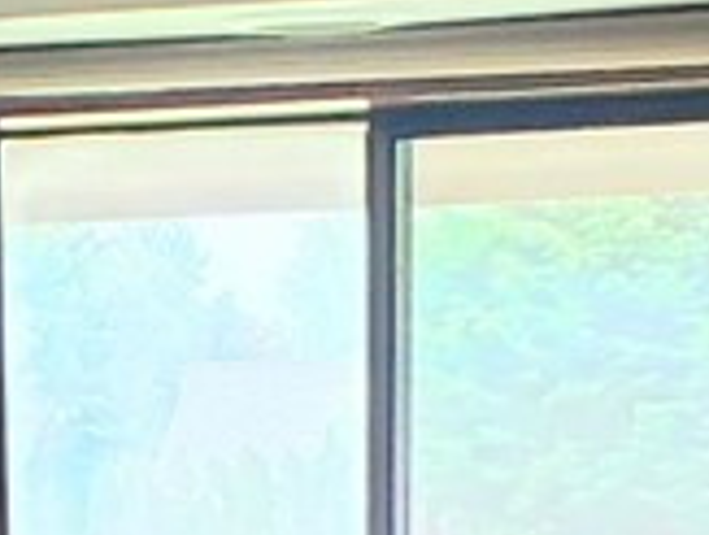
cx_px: 48
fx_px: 3346
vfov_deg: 8.3
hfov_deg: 12.0
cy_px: 1335
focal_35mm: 163
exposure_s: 1/18
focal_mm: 4.3
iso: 250
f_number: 1.5
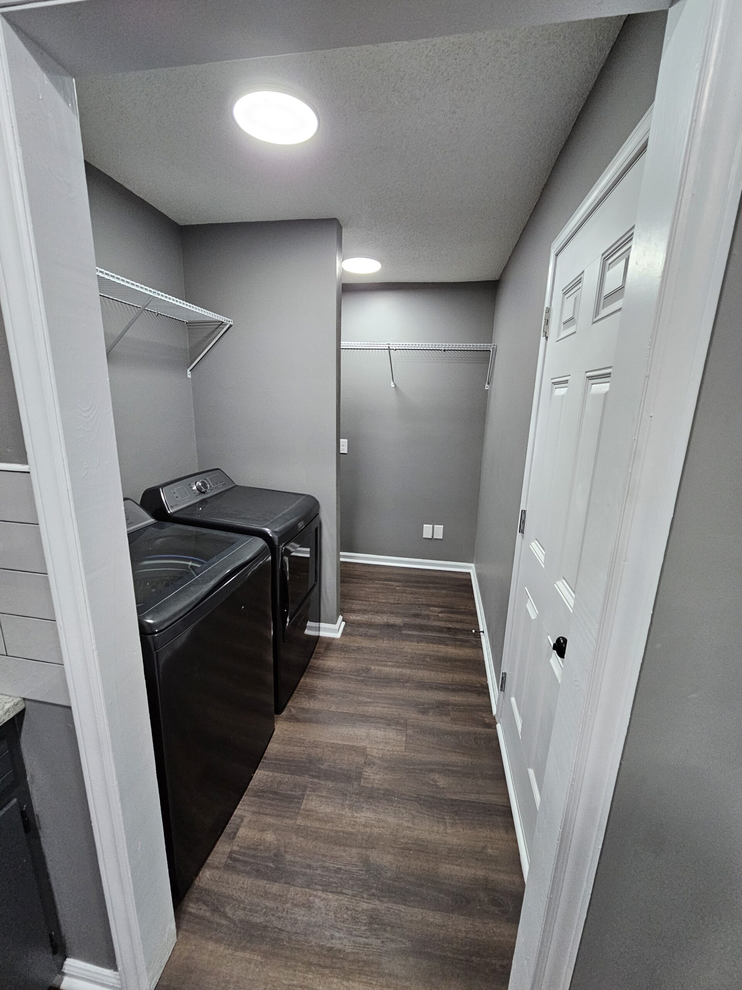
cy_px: 495
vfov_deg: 106.2
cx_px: 371
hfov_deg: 89.9
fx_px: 372
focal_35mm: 13
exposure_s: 1/77
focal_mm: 2.2
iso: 400
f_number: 2.2
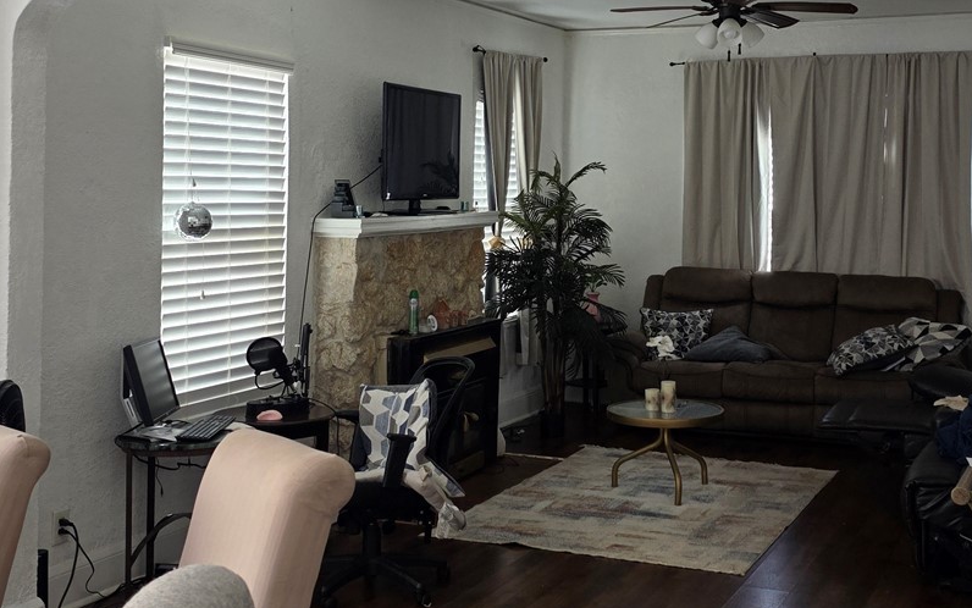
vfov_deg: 26.2
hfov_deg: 41.0
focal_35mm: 49
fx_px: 1298
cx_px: 545
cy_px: 204
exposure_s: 1/180
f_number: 1.7
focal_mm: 6.3
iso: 100
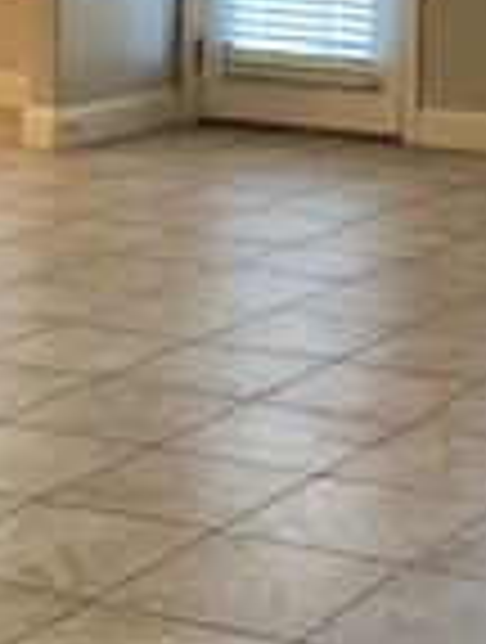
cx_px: 450
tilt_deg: -4.2
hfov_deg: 12.7
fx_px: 2162
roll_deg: -1.5
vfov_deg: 16.7
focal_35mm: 116
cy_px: 41
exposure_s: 1/60
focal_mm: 4.25
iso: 200
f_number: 1.8
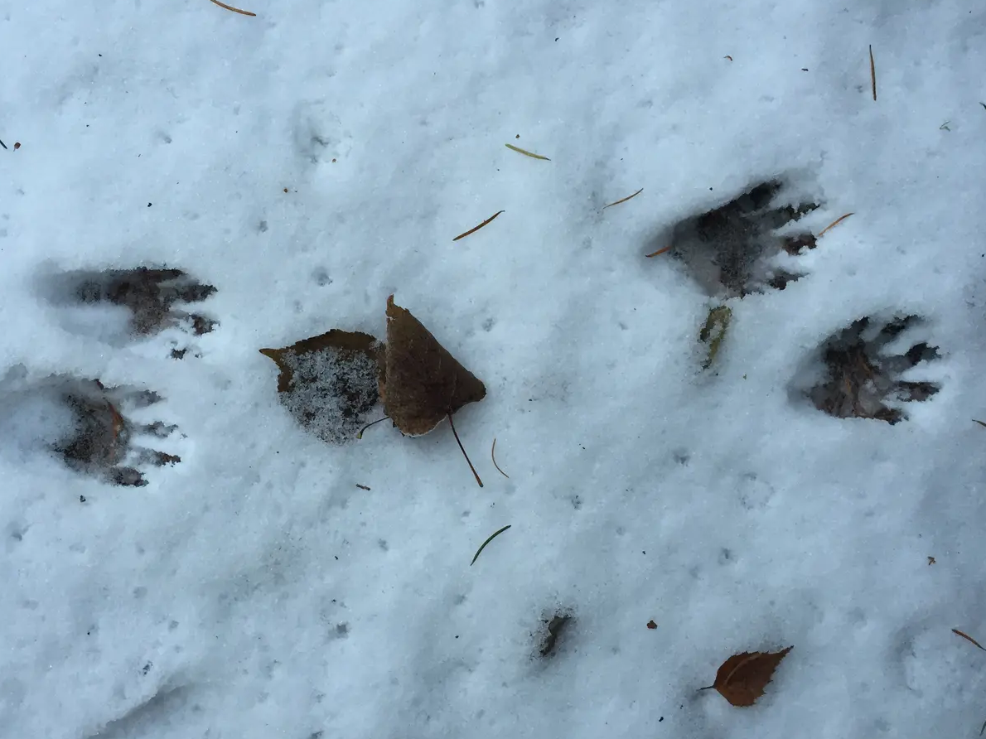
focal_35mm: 39
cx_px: 422
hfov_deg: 47.7
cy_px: 339
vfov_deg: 36.8
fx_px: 1111
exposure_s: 1/30
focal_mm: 4.15
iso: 80
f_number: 2.2
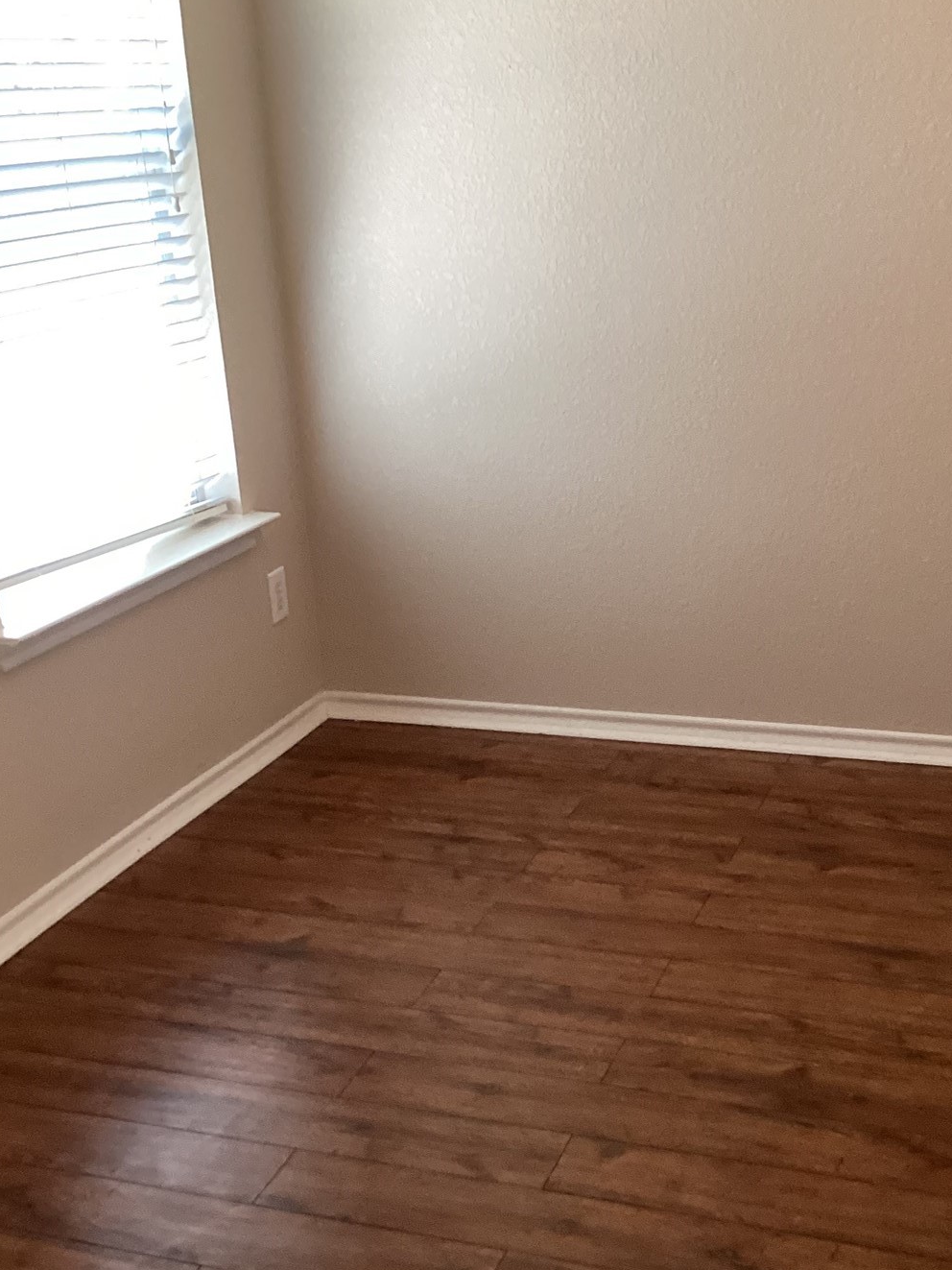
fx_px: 1760
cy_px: 650
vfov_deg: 39.7
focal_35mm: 48
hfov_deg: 30.1
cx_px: 595
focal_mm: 3.3
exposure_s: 1/50
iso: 160
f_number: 2.4
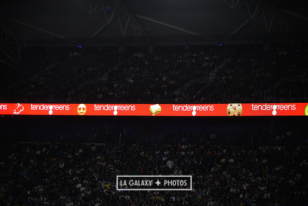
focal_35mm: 175
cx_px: 154
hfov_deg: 11.7
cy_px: 103
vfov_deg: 7.9
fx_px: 1498
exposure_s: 1/3200
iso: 1600
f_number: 2.8
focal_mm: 175
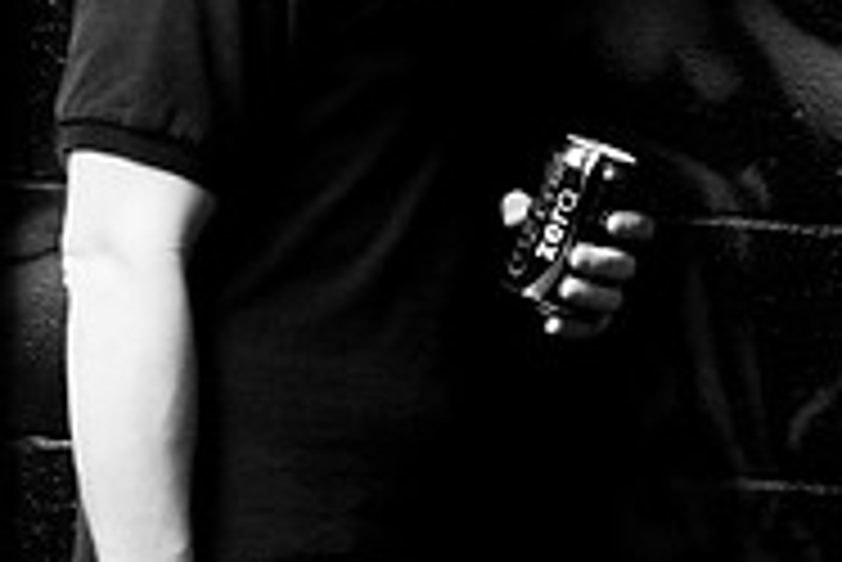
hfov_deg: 9.2
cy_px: 119
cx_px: 752
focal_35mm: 223
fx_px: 5220
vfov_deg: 6.2
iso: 800
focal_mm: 48
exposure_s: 1/80
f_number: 2.8
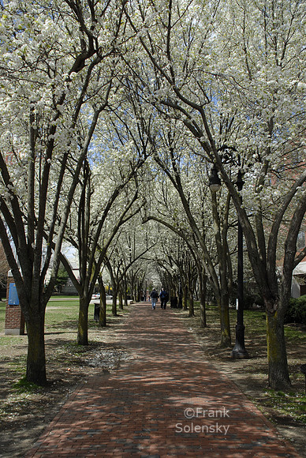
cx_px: 153
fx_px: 420
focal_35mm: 33
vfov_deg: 57.2
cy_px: 229
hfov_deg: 40.1
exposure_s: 1/640
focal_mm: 22
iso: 200
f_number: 4.5
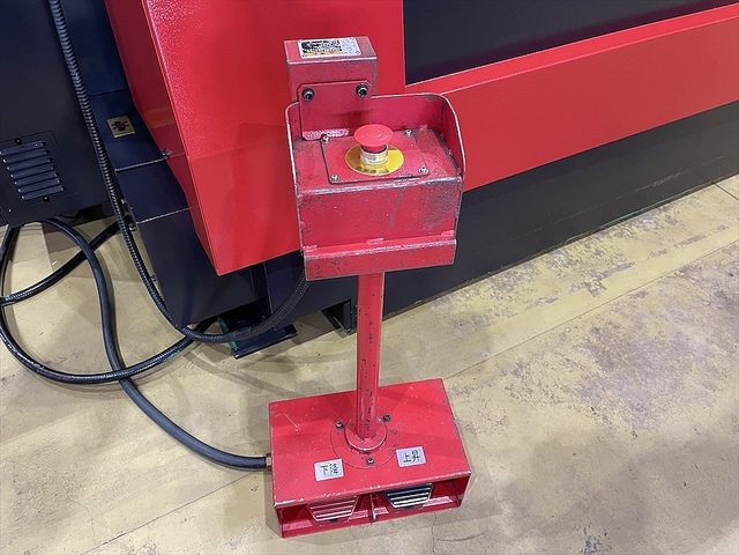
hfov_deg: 67.3
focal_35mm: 26
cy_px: 278
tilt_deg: -45.8
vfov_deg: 53.1
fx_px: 555
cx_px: 370
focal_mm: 4.2
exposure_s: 1/50
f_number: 1.6
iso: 250
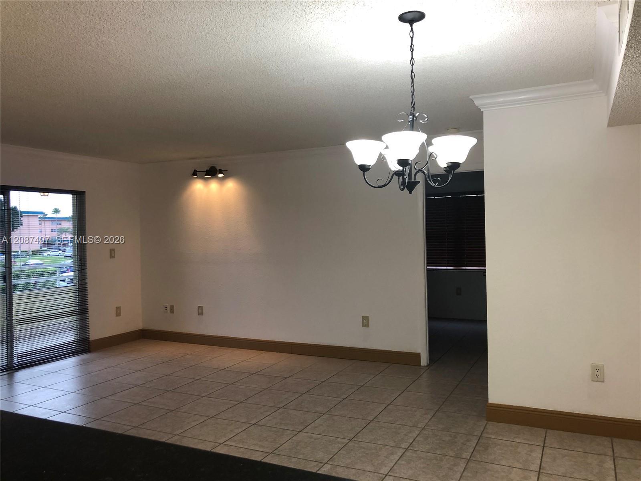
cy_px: 240
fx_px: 518
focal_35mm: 28
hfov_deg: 63.4
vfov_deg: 49.7
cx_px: 320
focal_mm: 4
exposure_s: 1/30
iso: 32
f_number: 1.8
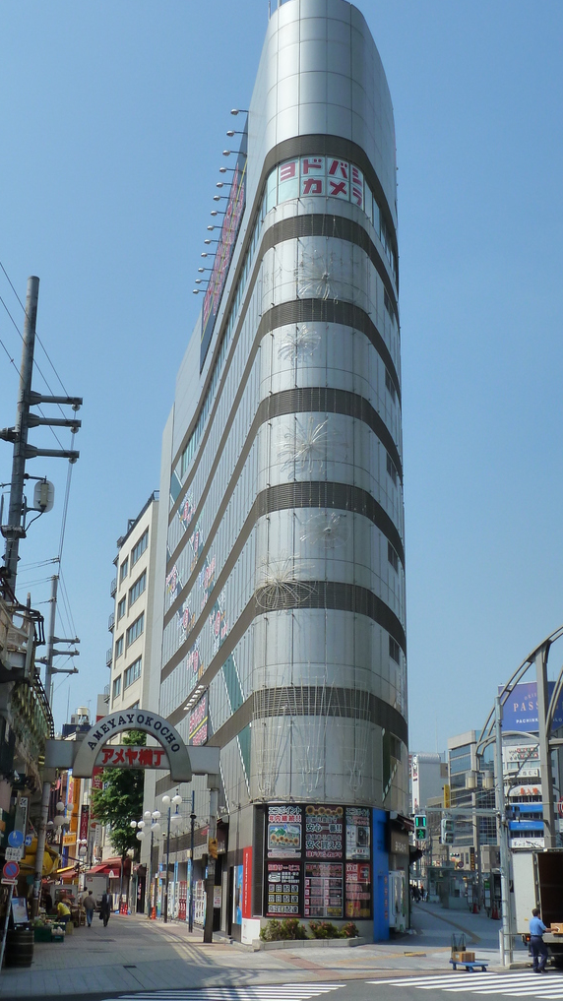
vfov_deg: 45.4
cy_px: 458
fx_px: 1194
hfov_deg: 26.5
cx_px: 265
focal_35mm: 45
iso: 125
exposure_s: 1/400
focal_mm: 5.7
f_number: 5.6
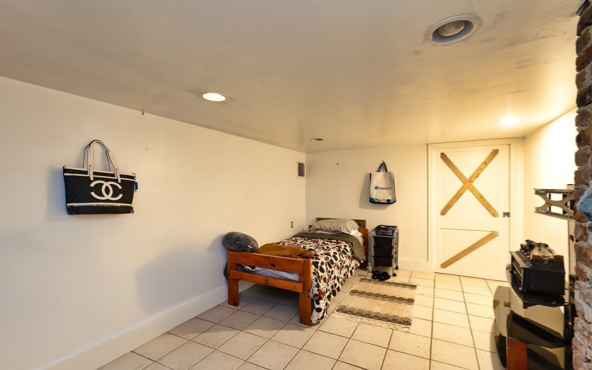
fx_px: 242
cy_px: 191
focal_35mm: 15
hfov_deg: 101.4
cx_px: 304
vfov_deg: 74.8
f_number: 8
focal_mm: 14
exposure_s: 1/1.67
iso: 320
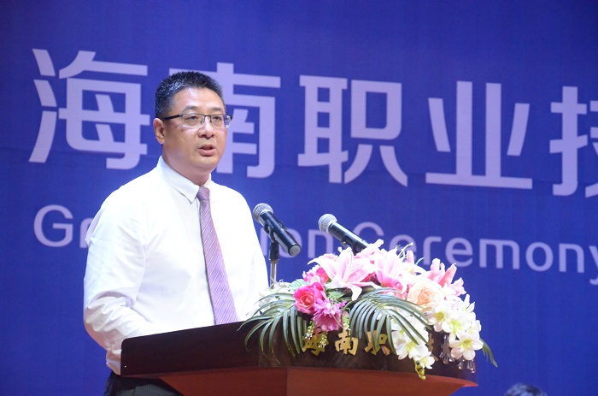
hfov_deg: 14.9
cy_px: 198
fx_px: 2287
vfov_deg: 9.9
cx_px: 299
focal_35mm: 138
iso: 4000
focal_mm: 92
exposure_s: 1/80
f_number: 8
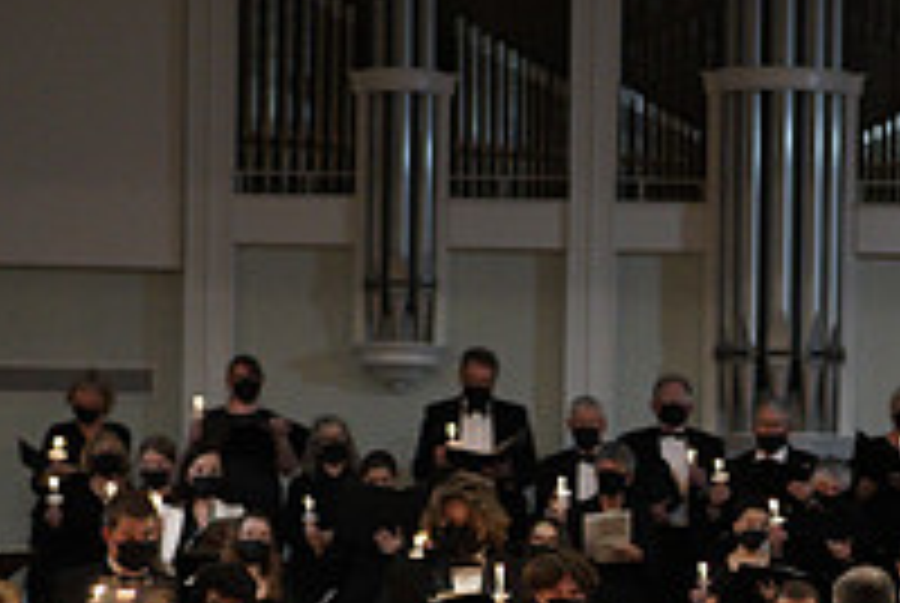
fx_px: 6159
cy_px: 677
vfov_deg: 5.6
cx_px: 814
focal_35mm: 246
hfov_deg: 8.3
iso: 2500
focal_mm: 85
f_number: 1.8
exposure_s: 1/160
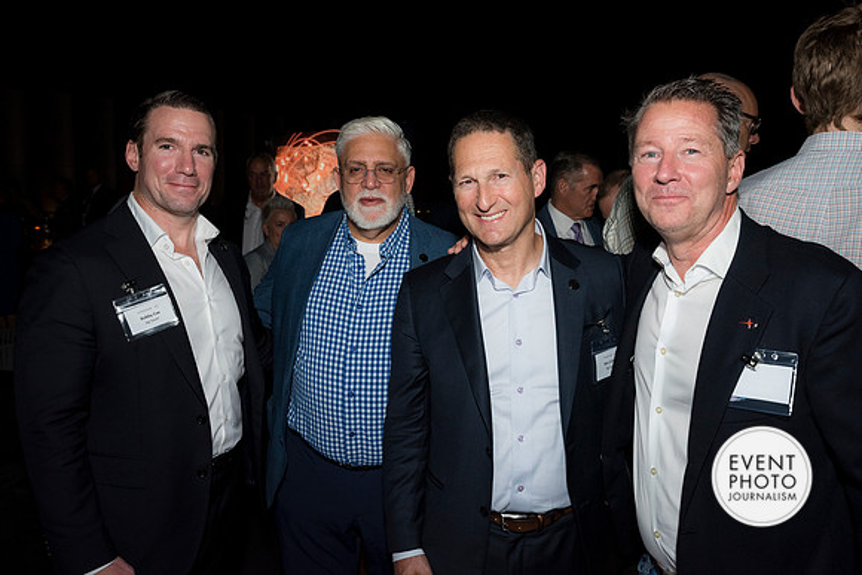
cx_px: 431
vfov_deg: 42.3
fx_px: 742
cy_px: 288
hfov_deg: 60.3
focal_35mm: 31
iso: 1250
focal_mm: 31
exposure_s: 1/125
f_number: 5.6
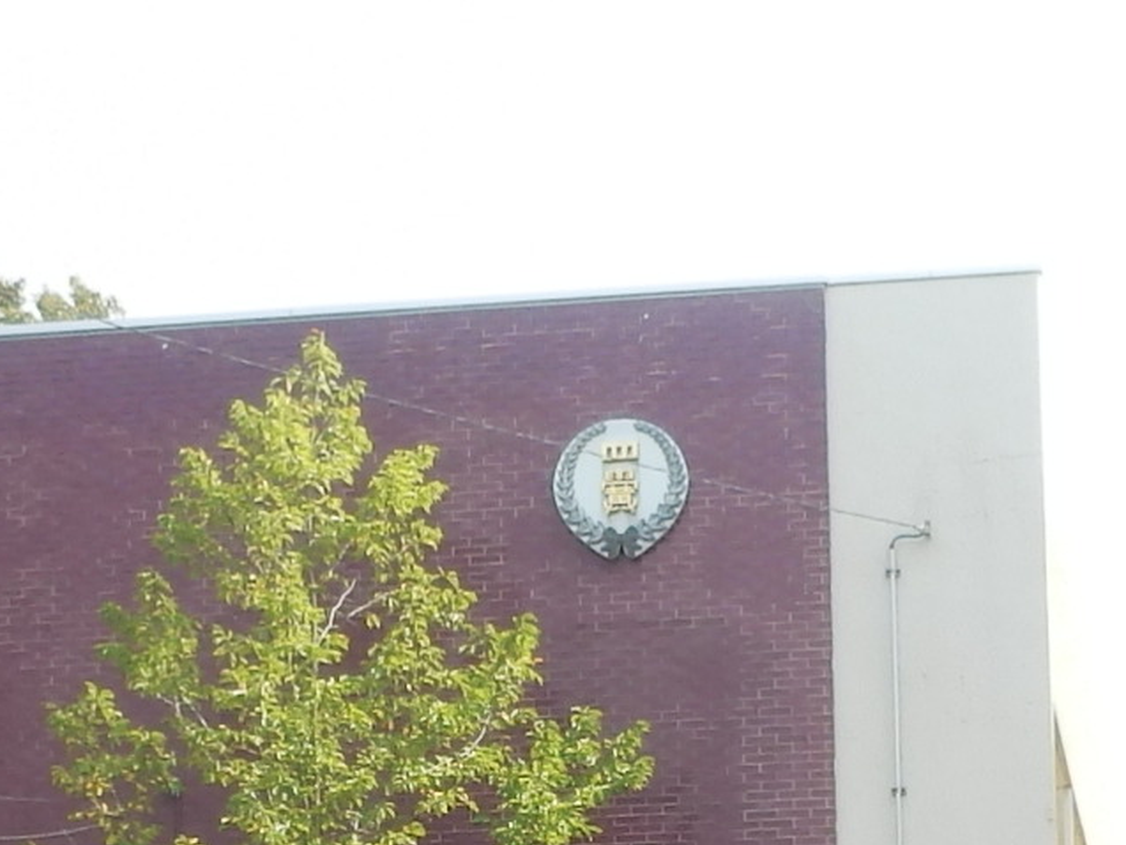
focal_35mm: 123
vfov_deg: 11.9
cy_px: 907
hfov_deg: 16.0
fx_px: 4002
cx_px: 460
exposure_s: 1/320
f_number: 3
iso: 80
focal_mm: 4.2
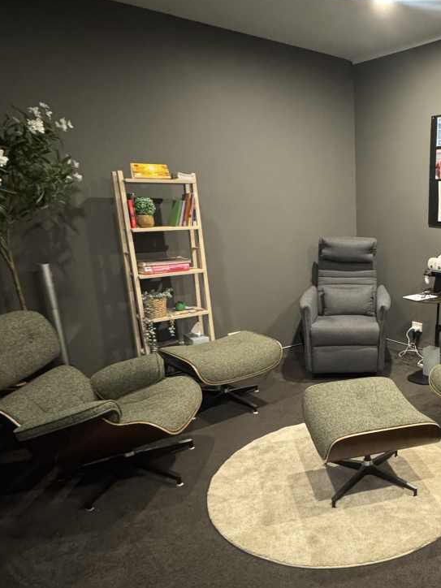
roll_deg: -0.6
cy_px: 357
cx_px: 398
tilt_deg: -18.1
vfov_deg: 61.0
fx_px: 493
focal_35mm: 29
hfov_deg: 43.9
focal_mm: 2.22
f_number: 2.2
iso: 1000
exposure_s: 1/33
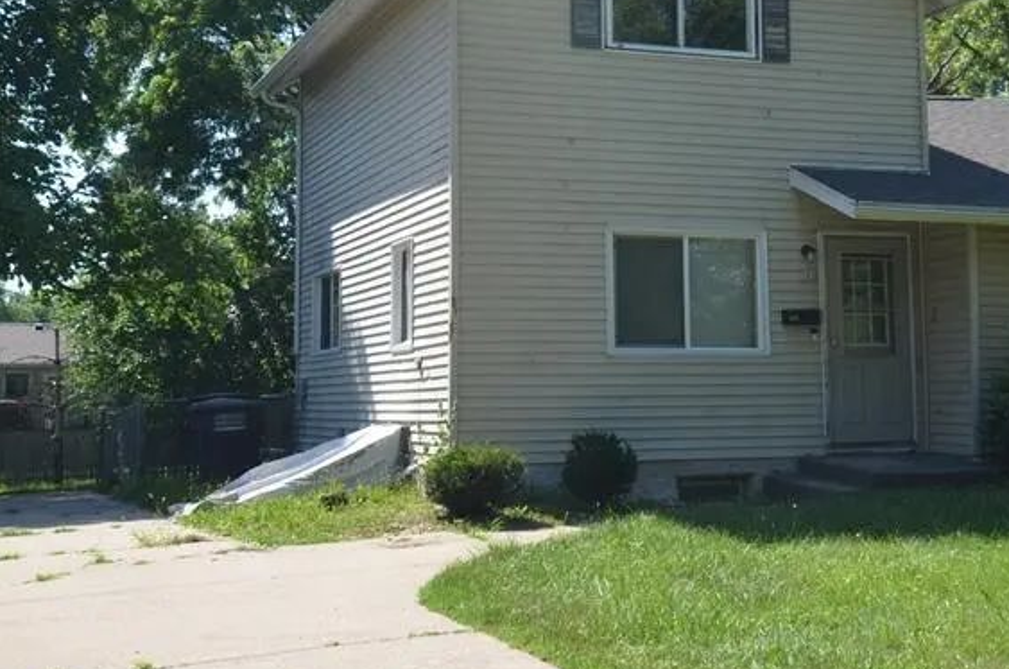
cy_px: 240
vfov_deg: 22.5
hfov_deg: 33.1
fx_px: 1678
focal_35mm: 60
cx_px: 686
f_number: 8
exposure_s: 1/250
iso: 200
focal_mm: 22
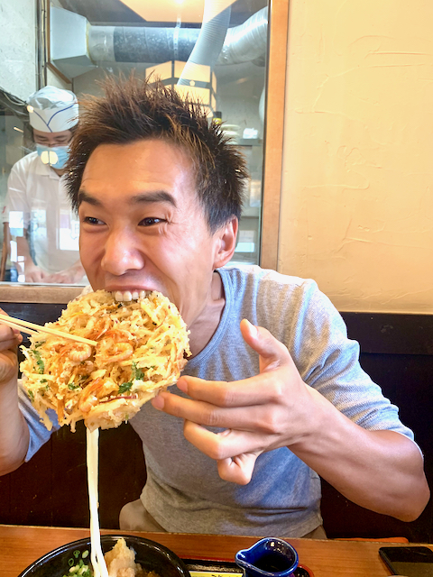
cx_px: 216
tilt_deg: -4.9
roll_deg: -1.3
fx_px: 434
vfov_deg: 67.3
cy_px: 288
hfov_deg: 53.1
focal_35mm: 26
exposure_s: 1/60
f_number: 1.8
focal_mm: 4.25
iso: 160
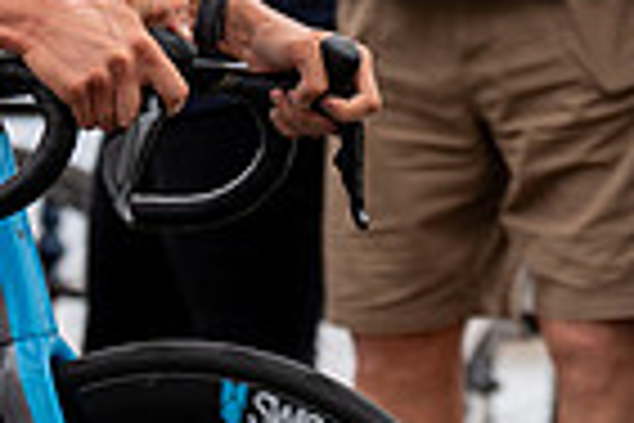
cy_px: -322
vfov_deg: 2.8
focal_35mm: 490
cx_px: 85
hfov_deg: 4.2
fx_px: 8629
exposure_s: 1/1000
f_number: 3.5
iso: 320
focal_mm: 119
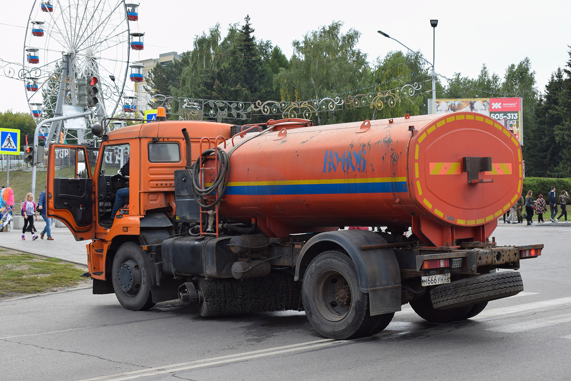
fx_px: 904
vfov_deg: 23.8
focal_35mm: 57
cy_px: 190
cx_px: 286
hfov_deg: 35.1
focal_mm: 38
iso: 250
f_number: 8
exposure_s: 1/250
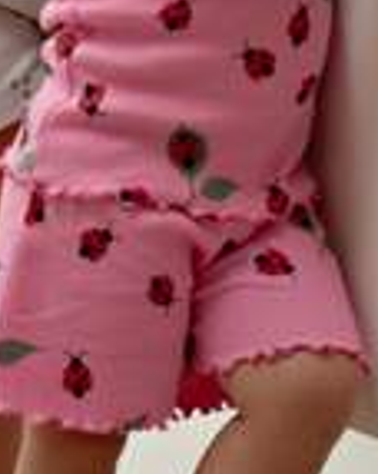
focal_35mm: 164
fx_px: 2298
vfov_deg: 11.6
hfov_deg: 9.4
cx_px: 270
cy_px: -36
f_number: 3.5
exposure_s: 1/125
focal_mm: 50
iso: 640
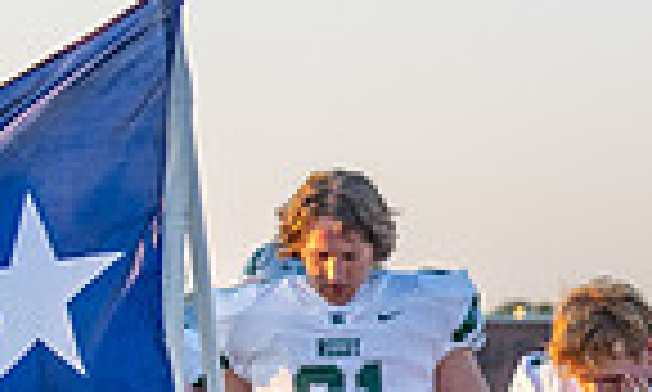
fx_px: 5114
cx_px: 930
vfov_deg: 4.3
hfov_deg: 7.2
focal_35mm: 291
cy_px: 771
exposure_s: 1/1000
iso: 500
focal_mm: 70
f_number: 3.5
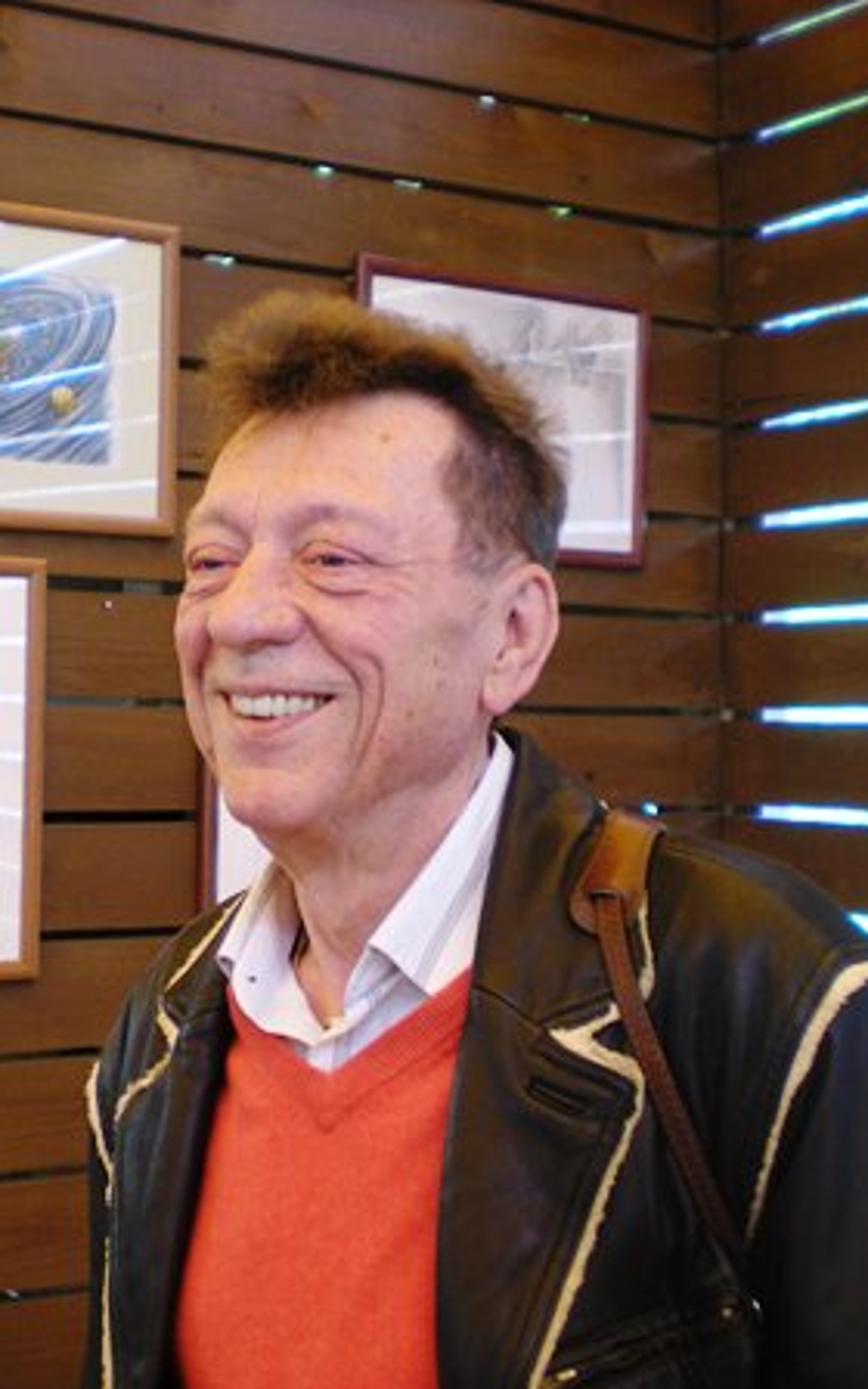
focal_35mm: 54
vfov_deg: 37.5
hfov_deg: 23.6
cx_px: 183
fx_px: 2044
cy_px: 694
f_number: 3.1
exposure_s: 1/56.7
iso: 123
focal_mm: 6.3
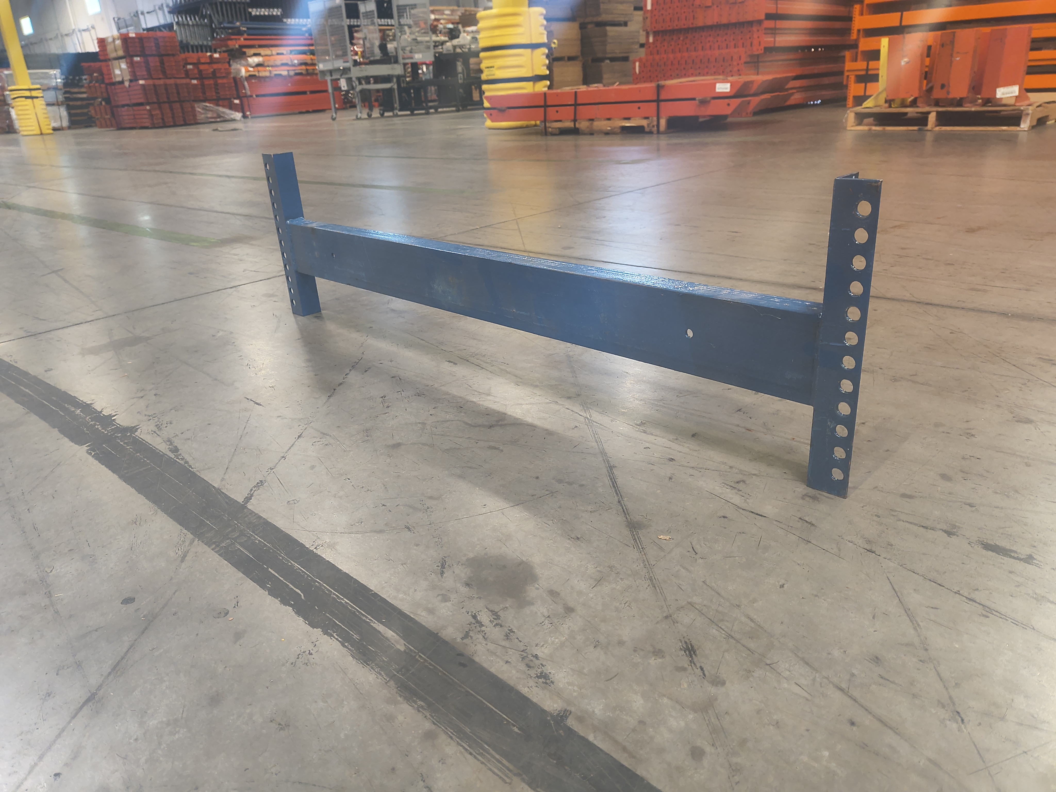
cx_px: 528
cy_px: 396
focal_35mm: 25
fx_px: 763
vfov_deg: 54.9
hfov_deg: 69.4
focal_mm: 4.68
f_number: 1.7
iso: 999
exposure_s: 1/60
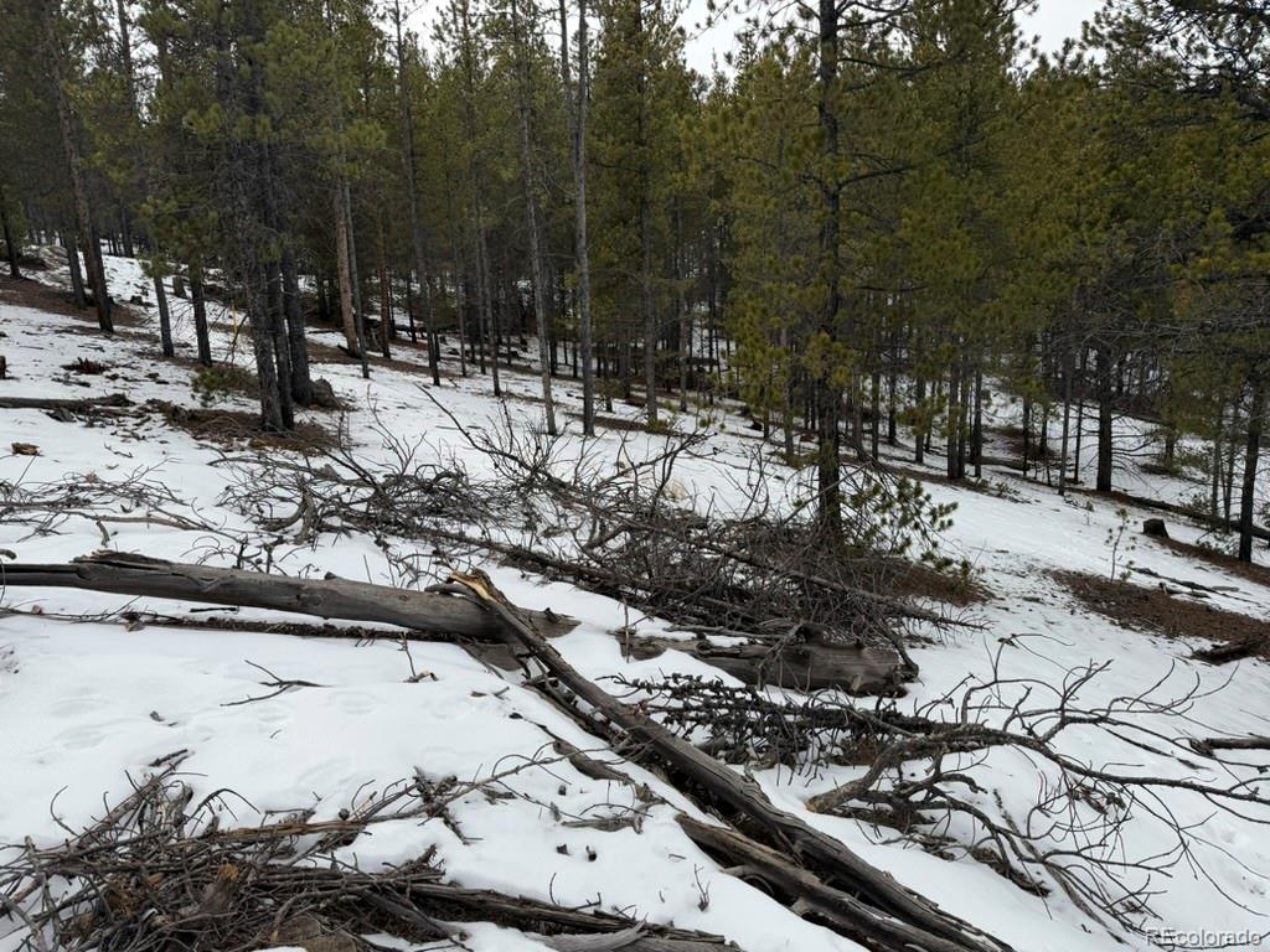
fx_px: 881
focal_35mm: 24
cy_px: 476
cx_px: 635
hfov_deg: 71.6
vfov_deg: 56.8
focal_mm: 6.76
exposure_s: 1/4405
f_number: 1.78
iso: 100
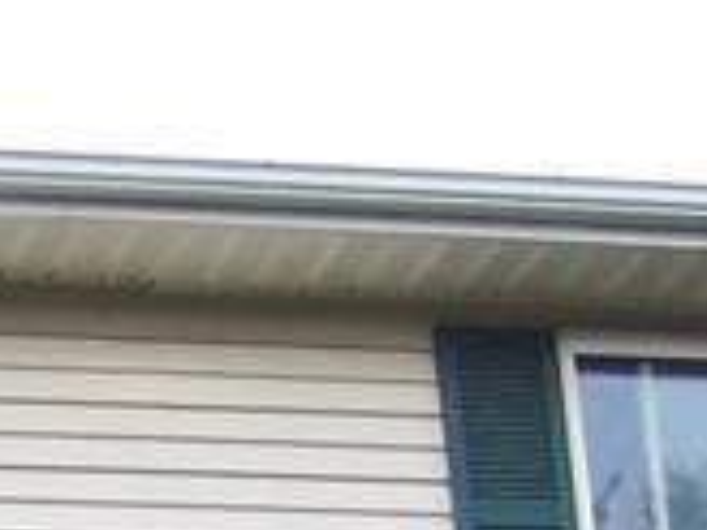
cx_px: -709
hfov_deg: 8.4
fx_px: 4595
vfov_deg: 6.2
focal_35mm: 225
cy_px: 1469
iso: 80
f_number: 2.8
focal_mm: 6
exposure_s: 1/100
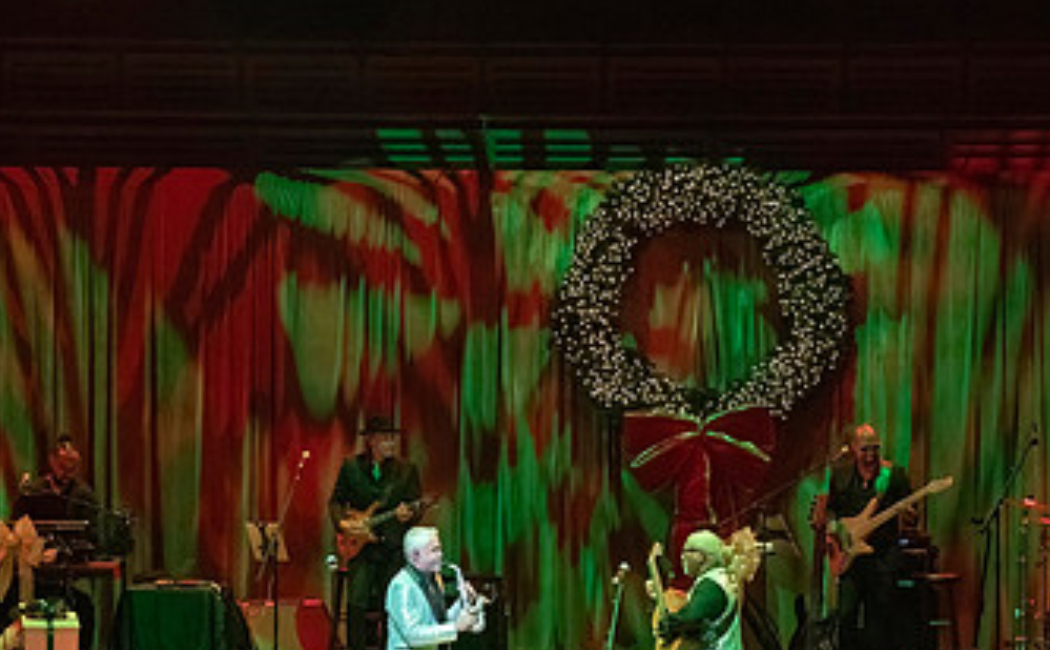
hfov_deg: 10.9
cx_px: 531
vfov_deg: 6.8
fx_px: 5479
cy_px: 481
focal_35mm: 192
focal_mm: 100
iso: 5000
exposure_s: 1/320
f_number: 8
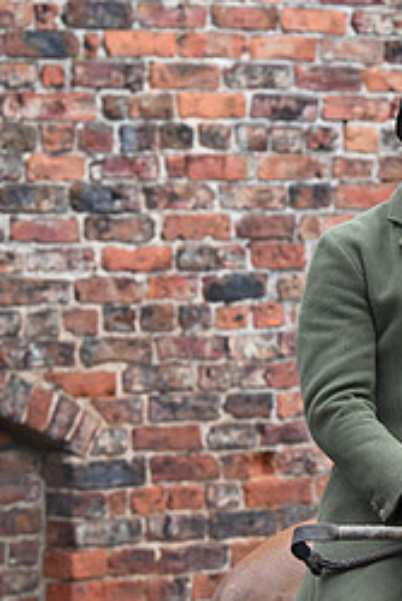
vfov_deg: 6.4
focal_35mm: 324
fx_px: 5419
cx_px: 681
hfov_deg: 4.2
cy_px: 353
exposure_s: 1/500
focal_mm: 140
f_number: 5.6
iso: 1600
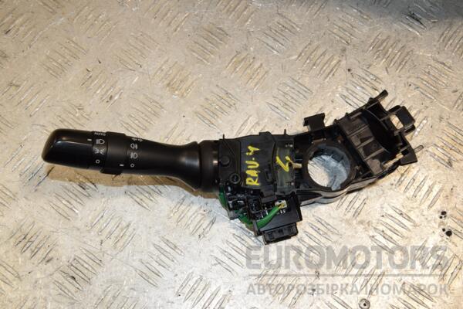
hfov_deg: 41.1
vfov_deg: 28.1
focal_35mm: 48
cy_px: 154
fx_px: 617
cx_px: 232
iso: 800
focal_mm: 32
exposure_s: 1/200
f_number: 11
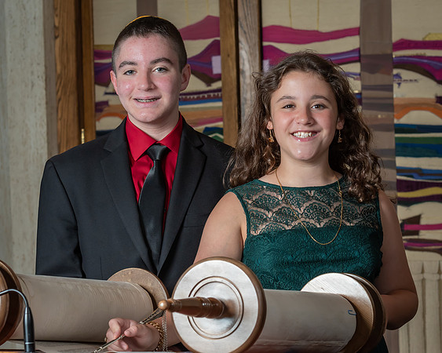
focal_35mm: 155
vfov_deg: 10.0
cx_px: 262
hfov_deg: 12.4
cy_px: 162
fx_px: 2026
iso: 500
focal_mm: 80
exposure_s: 1/250
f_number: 7.1
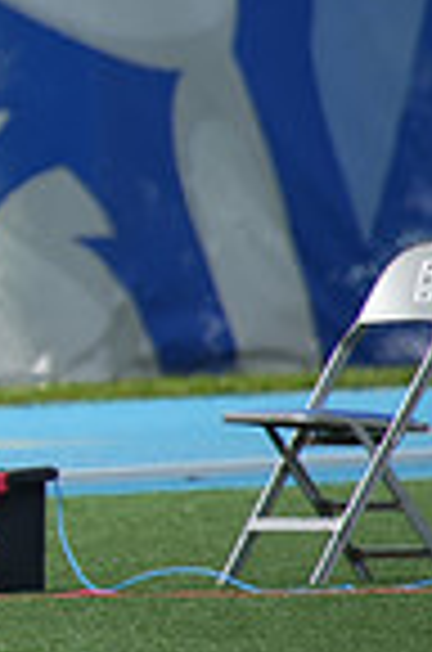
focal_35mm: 1605
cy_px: 164
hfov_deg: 0.9
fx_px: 29027
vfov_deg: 1.3
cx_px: -738
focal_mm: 400
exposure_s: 1/1250
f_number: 5.6
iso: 320
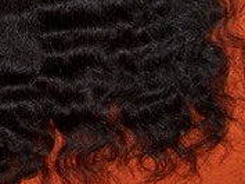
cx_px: -50
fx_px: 659
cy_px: -30
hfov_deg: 19.8
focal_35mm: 93
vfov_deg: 15.4
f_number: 3.3
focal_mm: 5.9
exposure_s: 1/30
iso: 64
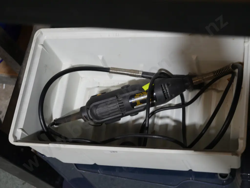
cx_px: 125
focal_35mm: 68
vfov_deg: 21.6
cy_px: 94
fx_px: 491
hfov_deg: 28.5
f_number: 5.4
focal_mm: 34
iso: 800
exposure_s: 1/80
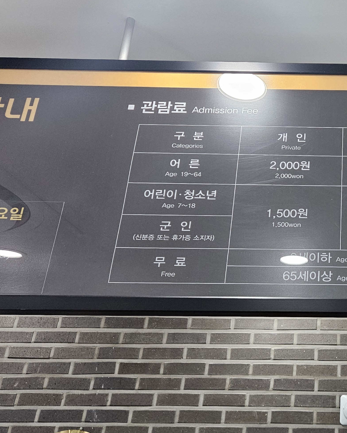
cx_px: 362
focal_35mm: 46
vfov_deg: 40.3
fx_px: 590
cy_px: 227
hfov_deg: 30.1
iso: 320
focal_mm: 5.4
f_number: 1.8
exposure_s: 1/359
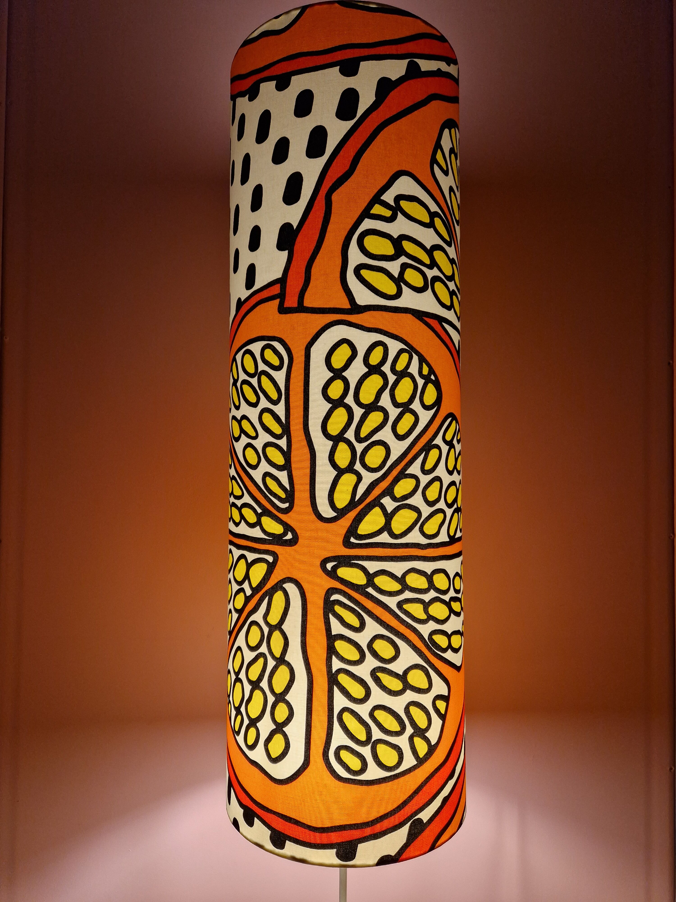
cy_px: 451
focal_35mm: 23
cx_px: 338
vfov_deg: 73.9
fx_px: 599
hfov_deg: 58.9
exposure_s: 1/100
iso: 160
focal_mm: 5.4
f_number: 1.8
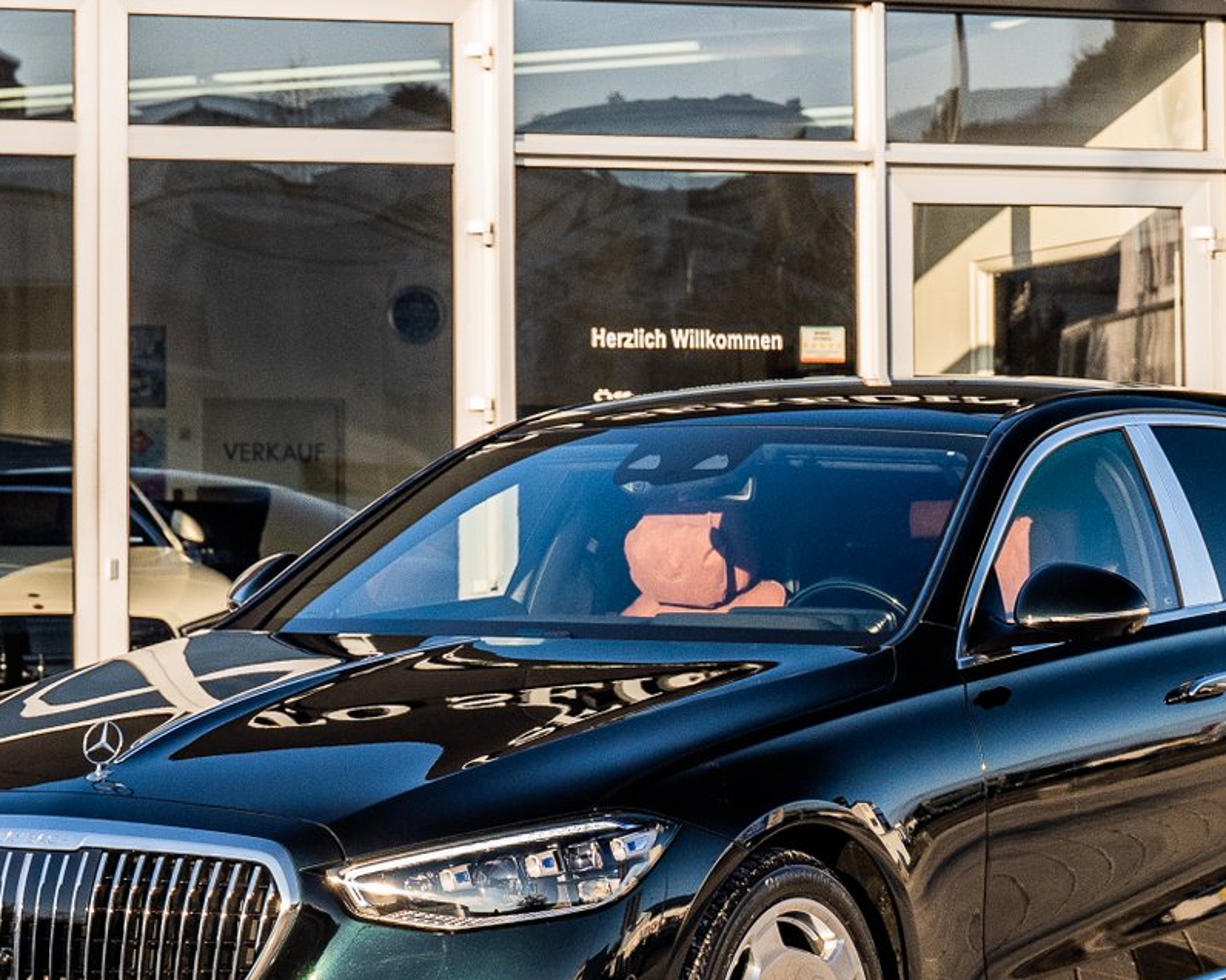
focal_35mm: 86
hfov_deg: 22.2
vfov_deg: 17.9
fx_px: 3121
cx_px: 538
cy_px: 409
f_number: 4
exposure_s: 1/1000
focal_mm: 38
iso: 1000
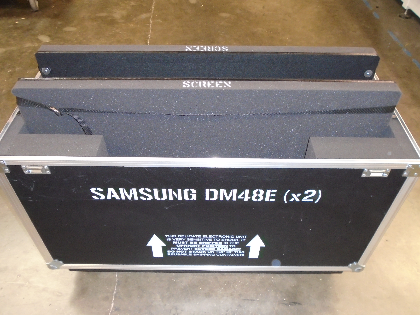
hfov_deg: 58.4
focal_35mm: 31
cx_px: 210
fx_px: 376
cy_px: 158
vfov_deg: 45.4
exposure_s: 1/40
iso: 500
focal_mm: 5.5
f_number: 3.5
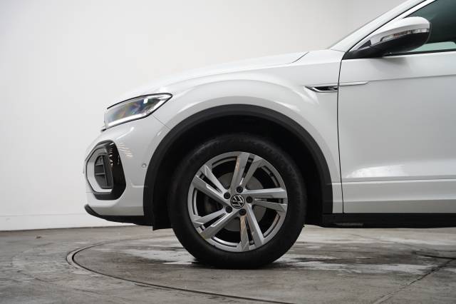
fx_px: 677
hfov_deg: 37.2
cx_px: 228
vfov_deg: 25.3
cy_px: 152
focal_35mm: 54
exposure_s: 1/160
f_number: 4
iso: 1600
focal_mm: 53.5
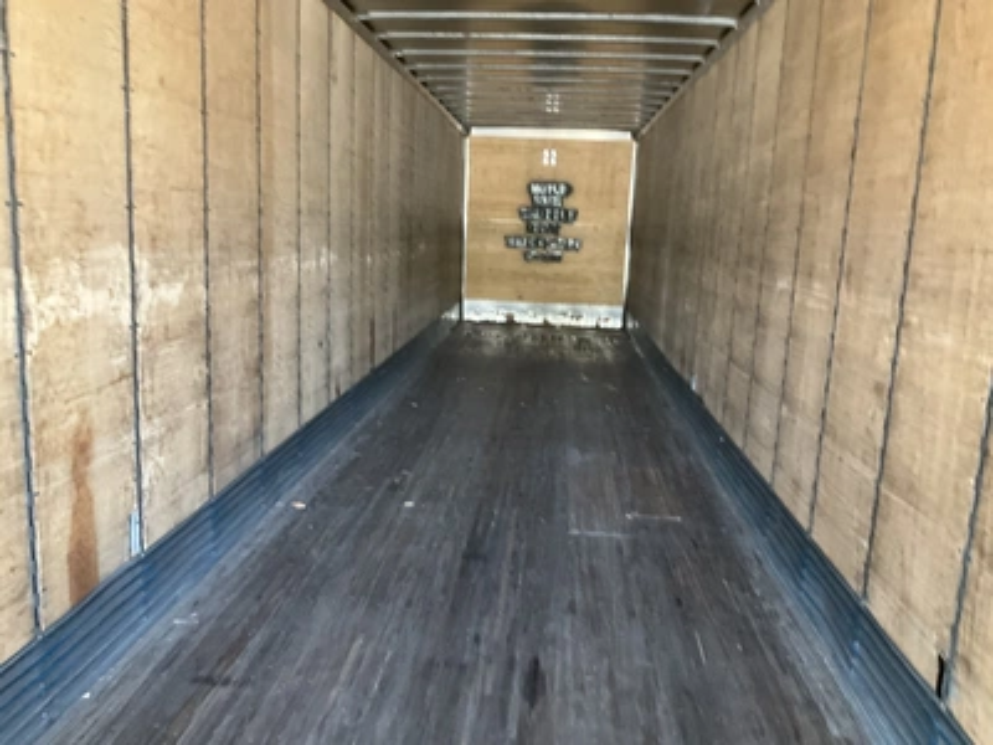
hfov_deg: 61.7
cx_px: 496
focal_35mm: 29
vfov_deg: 48.2
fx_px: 832
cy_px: 372
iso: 320
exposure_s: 1/40
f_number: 1.8
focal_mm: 3
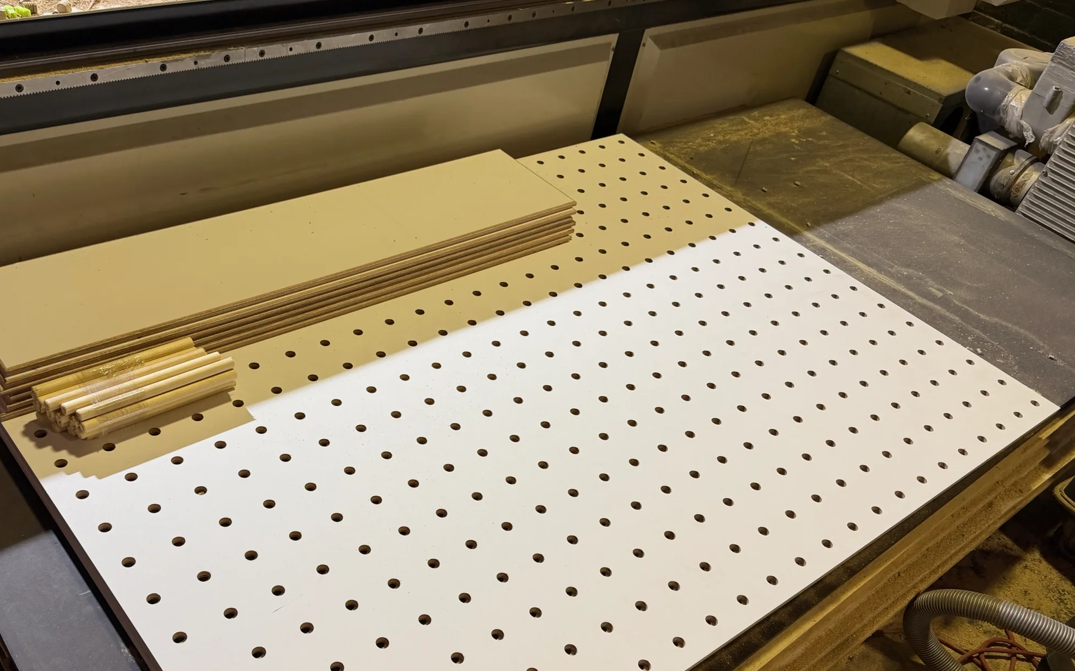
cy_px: 447
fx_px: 967
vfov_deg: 37.9
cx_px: 430
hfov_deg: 57.7
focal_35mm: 33
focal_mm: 6.76
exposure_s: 1/50
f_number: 1.78
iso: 160
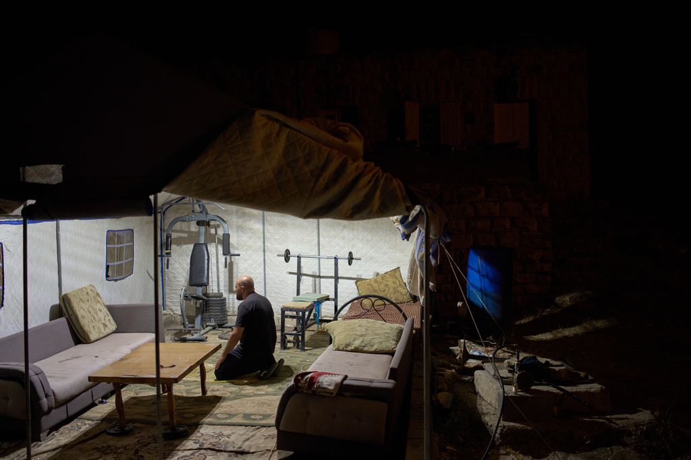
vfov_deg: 37.8
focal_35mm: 35
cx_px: 346
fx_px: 672
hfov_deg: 54.4
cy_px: 230
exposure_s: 1/320
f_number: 2
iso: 1000
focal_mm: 35
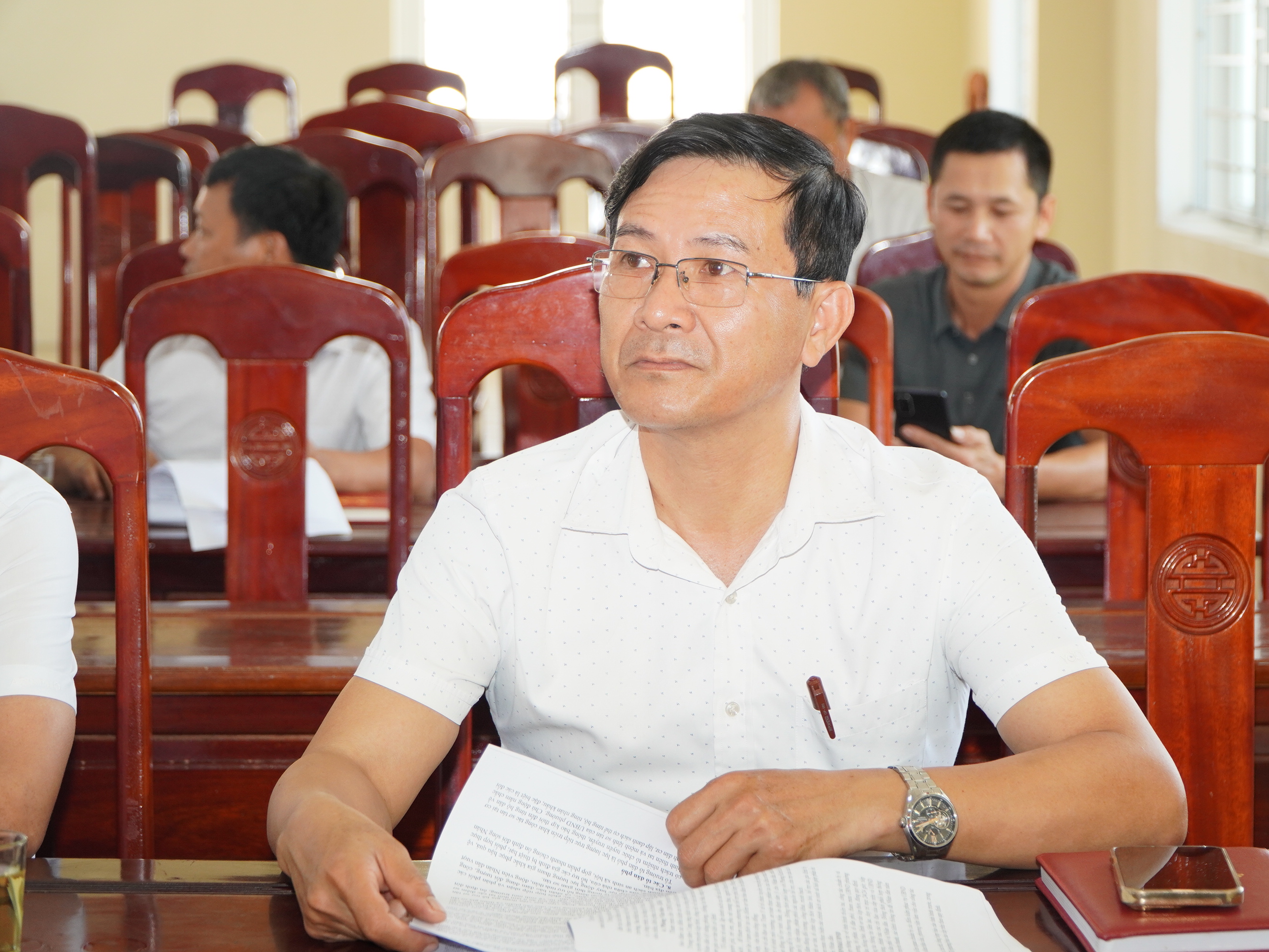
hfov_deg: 21.9
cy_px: 476
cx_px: 704
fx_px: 3283
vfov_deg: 16.5
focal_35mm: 90
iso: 500
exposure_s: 1/100
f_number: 4
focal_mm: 55
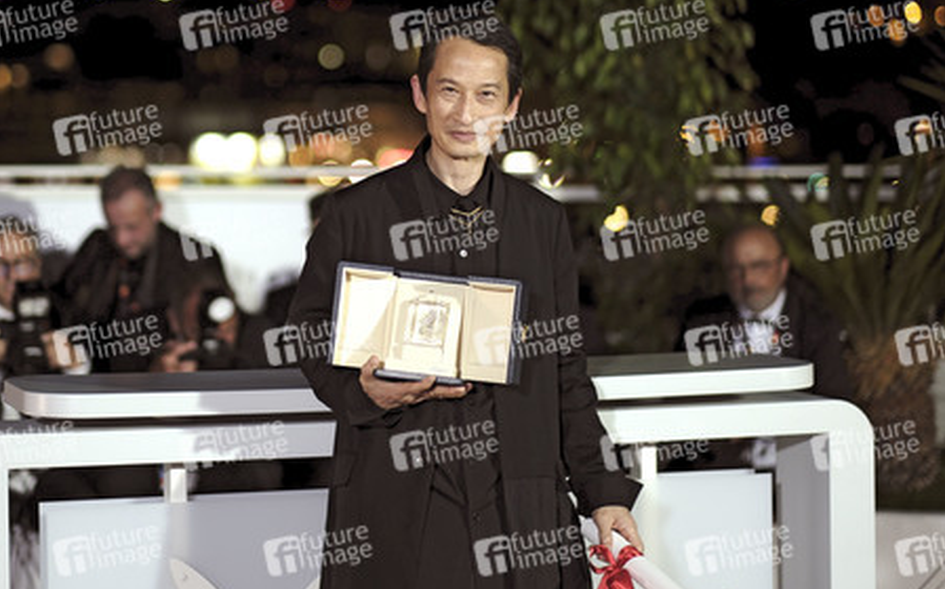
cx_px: 472
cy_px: 288
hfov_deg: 24.1
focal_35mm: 86
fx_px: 2213
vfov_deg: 15.2
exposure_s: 1/250
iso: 500
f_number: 1.2
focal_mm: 56
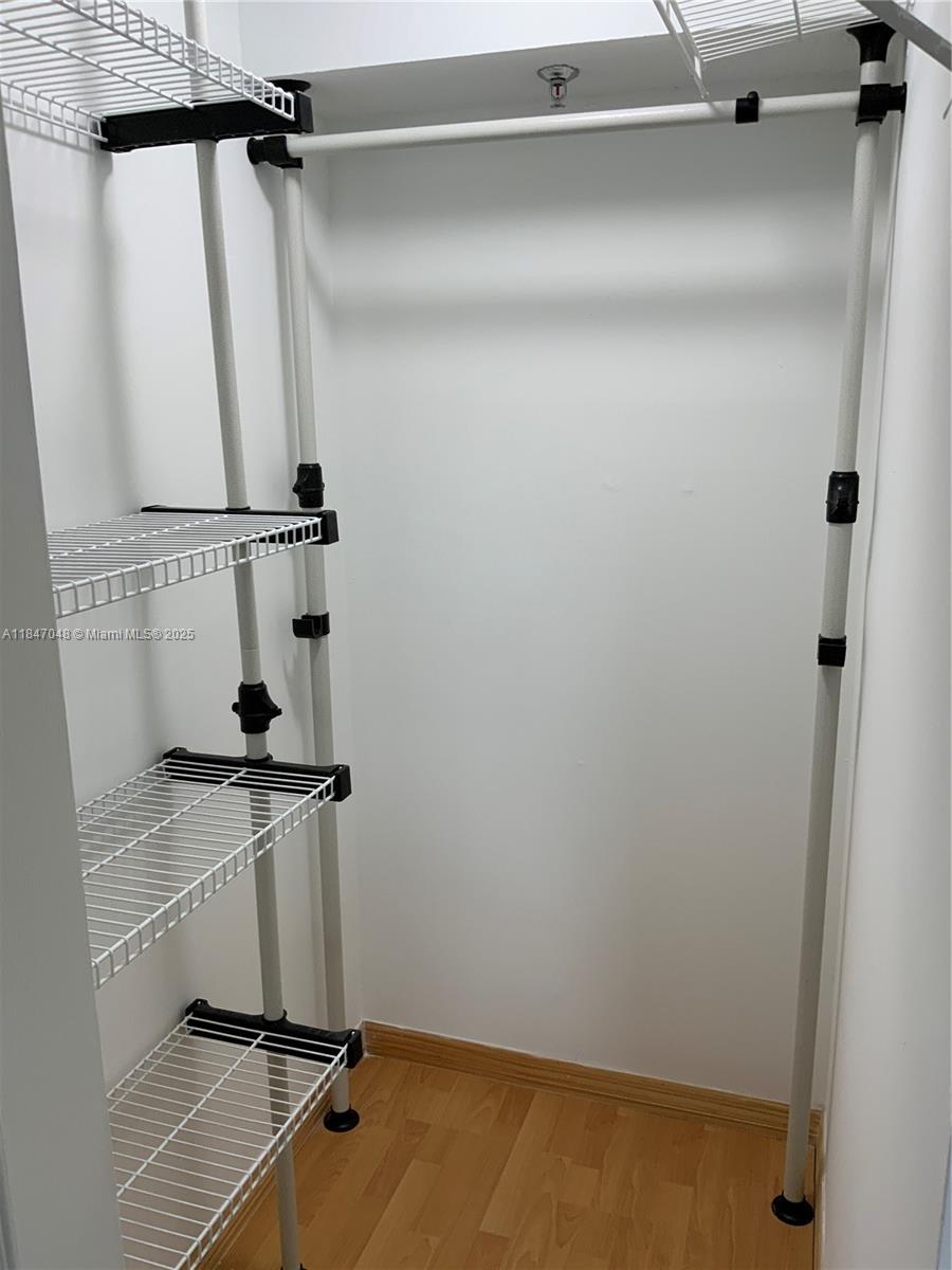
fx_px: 1063
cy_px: 635
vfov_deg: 61.7
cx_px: 476
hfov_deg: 48.2
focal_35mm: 29
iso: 40
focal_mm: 3
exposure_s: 1/60
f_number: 1.8
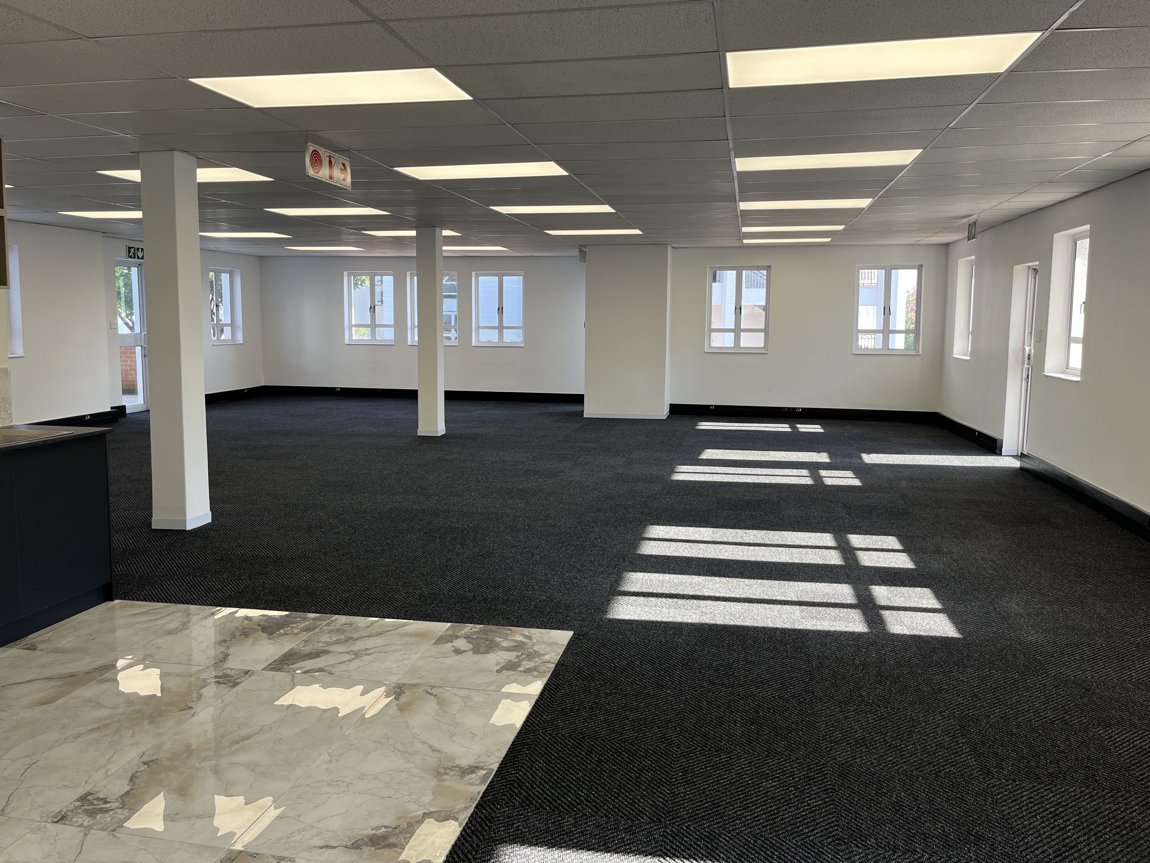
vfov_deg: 51.3
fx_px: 897
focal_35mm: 27
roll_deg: -1.0
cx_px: 567
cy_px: 416
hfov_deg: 65.3
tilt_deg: -5.6
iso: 40
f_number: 1.6
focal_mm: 5.1
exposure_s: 1/180
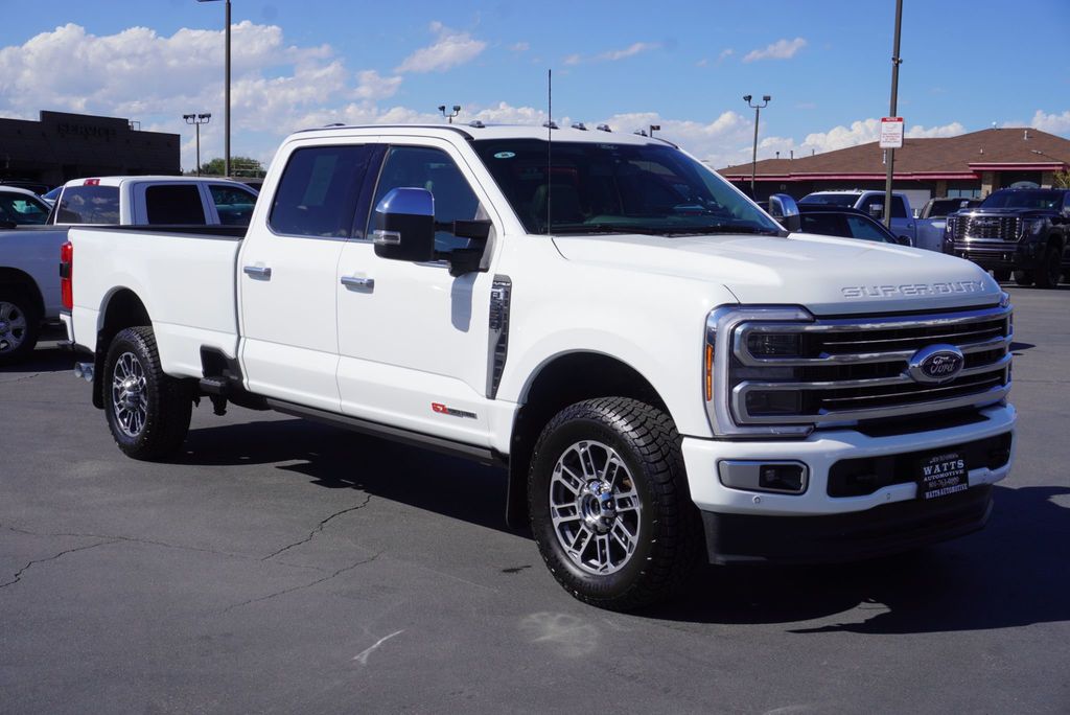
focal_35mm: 46
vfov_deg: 29.0
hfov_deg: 42.3
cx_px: 535
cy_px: 358
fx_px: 1383
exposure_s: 1/250
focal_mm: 31
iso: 100
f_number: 11
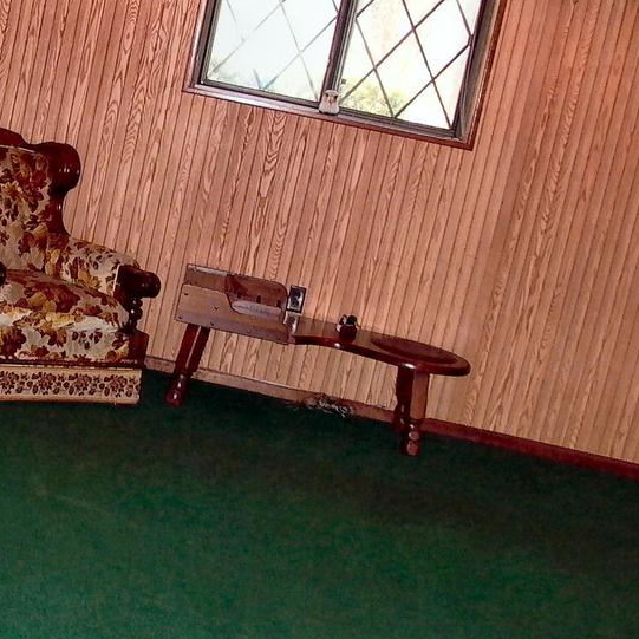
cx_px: -54
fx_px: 1441
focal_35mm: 69
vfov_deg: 24.9
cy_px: 248
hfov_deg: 23.5
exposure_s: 1/64.2
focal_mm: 7.13
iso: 100
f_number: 2.04
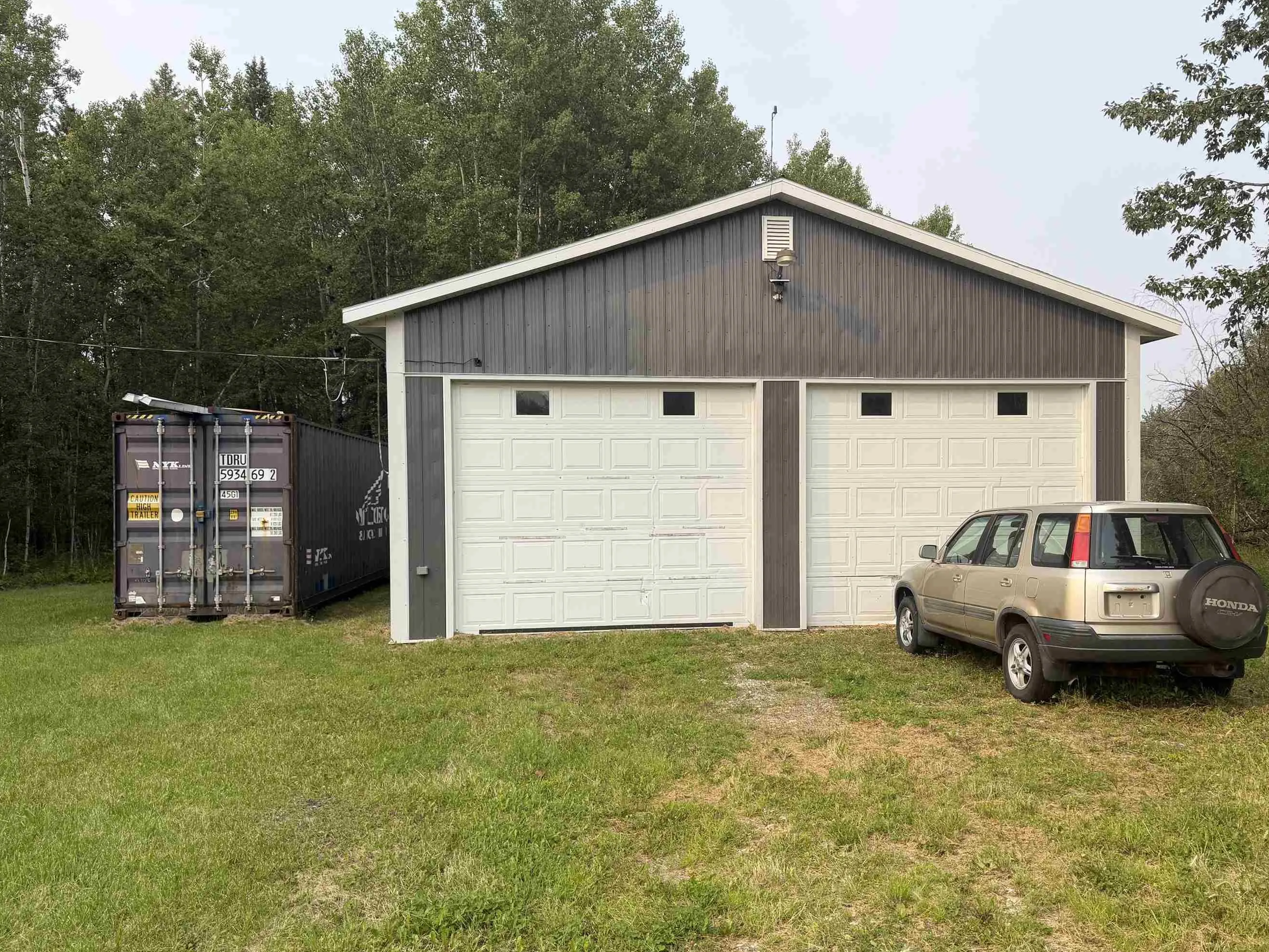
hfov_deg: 63.2
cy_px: 513
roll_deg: +0.8
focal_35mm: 28
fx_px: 1027
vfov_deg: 49.7
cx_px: 721
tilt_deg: -0.2
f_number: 1.78
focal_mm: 6.76
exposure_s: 1/2370
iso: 80
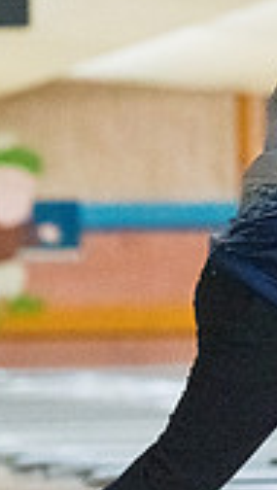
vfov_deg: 3.9
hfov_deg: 2.2
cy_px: 293
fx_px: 7283
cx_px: 385
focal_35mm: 560
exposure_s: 1/1000
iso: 10000
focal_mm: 155
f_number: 4
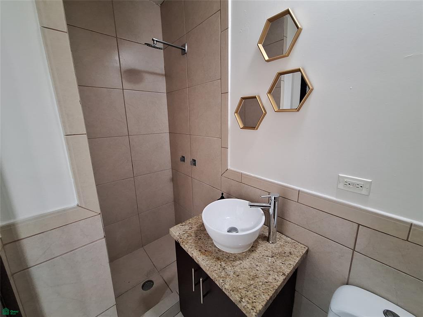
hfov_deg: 106.2
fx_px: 159
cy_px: 158
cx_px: 212
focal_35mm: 13
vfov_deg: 89.9
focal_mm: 1.74
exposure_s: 1/24
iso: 250
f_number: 2.2
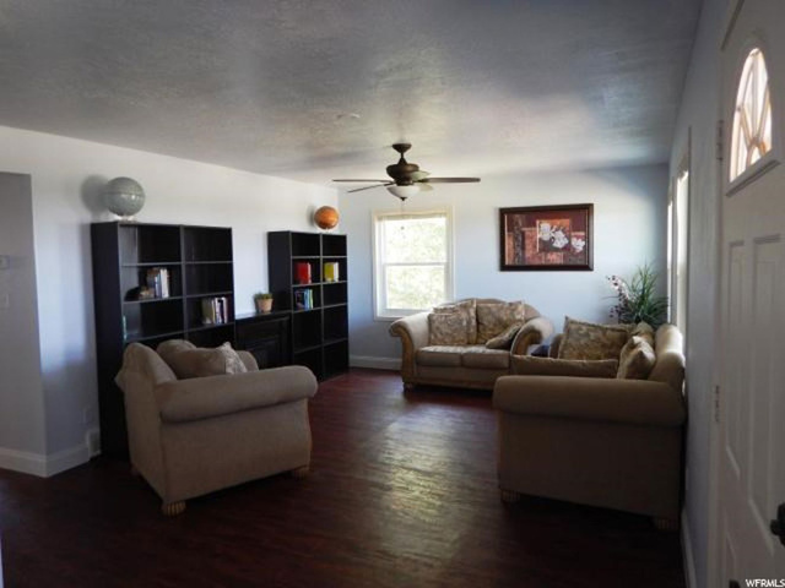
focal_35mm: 24
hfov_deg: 71.6
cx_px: 392
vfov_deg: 56.8
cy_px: 294
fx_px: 544
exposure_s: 1/30
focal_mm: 4.3
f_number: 2.8
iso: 180
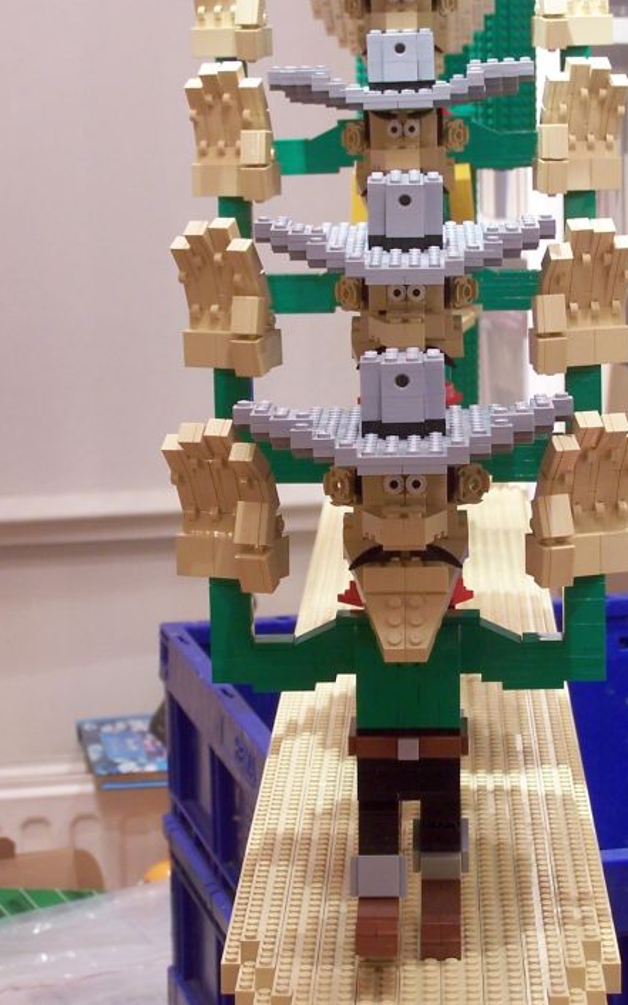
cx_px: 394
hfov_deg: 12.7
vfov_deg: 20.2
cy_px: 450
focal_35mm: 103
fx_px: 2822
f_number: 3.2
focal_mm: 11.1
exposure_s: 1/3
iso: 80
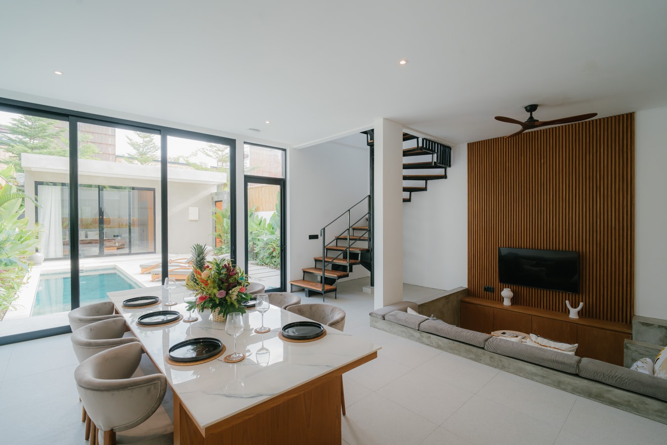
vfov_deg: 73.7
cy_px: 222
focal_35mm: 16
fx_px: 296
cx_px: 334
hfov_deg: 96.7
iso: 640
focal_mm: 16
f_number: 5.6
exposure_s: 1/100
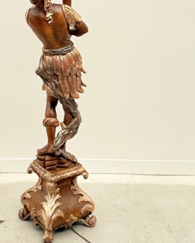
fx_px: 382
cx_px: 57
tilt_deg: -10.2
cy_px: 56
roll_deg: +0.3
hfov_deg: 28.3
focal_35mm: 53
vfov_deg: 34.5
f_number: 1.78
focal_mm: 6.76
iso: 80
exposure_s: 1/539
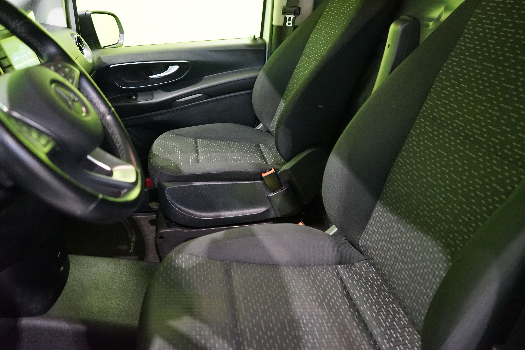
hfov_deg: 65.5
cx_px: 262
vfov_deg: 46.4
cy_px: 175
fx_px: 408
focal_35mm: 28
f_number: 3.5
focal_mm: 28
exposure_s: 1/40
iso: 6400
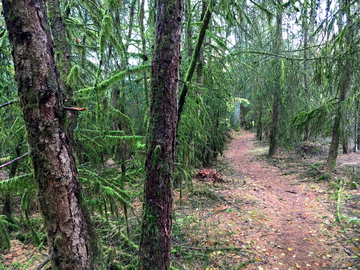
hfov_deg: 61.7
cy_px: 135
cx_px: 180
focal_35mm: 29
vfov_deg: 48.2
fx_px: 302
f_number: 2.2
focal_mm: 4.15
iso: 125
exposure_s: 1/33
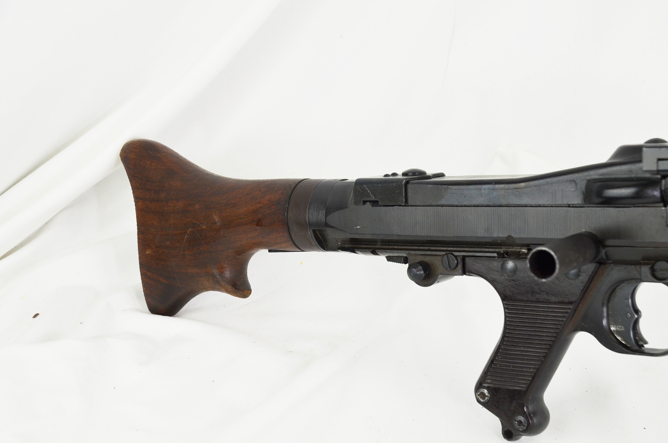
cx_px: 334
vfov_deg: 22.5
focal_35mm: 60
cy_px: 222
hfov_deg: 33.5
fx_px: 1111
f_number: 5.6
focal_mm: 40
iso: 360
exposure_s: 1/125
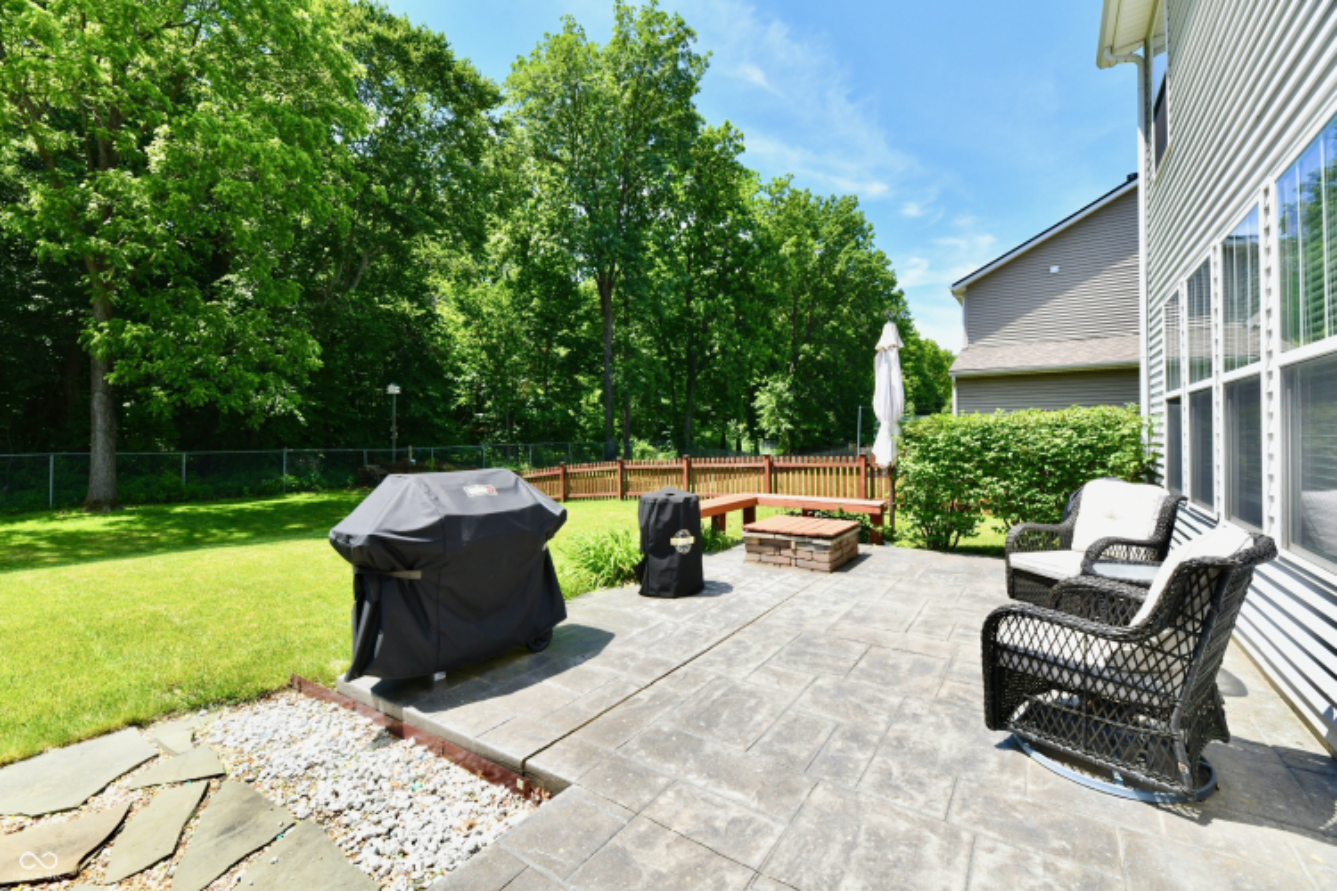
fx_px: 520
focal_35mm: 14
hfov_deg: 104.3
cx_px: 668
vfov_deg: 81.2
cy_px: 446
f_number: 11
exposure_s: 1/500
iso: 640
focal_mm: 14
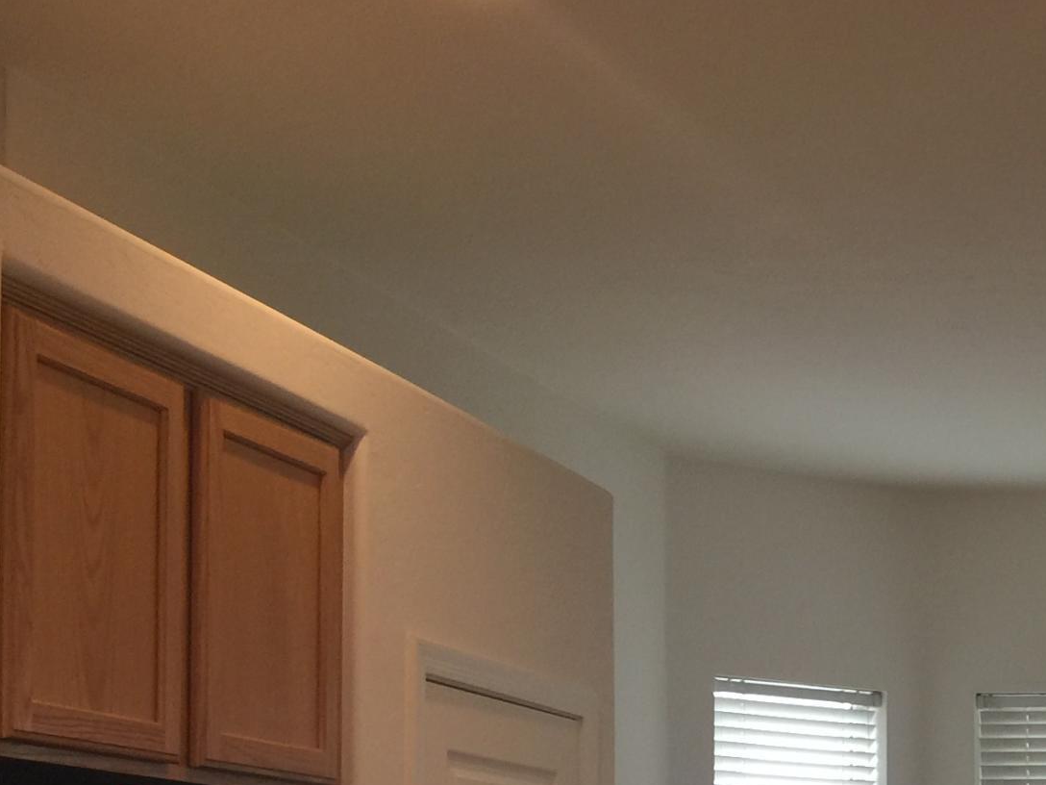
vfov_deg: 17.6
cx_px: 1392
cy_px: 942
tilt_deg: +0.7
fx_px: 2417
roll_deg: -1.1
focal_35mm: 80
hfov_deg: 21.8
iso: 32
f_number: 2.2
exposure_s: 1/30
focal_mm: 4.15
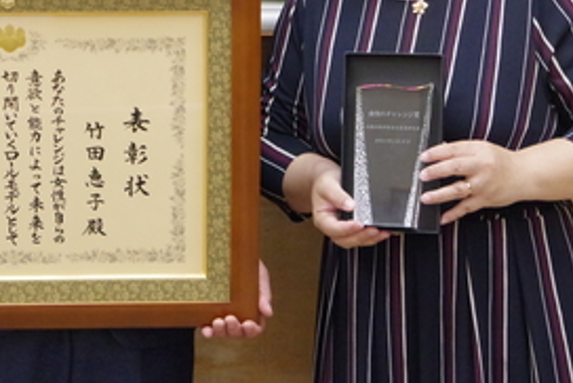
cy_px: -7
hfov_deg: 16.1
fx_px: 2024
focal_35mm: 127
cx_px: 211
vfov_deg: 10.7
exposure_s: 1/80
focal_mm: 36
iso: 3200
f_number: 8
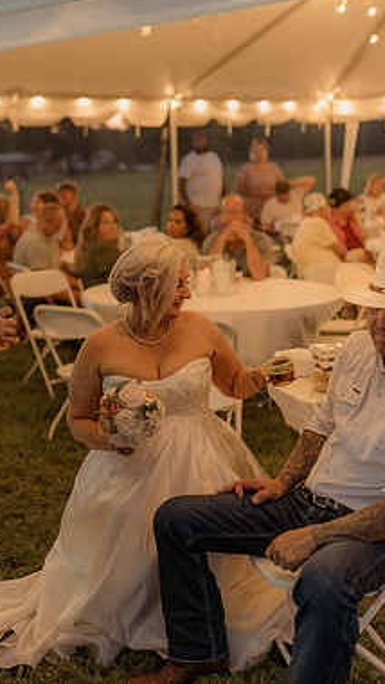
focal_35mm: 56
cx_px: 34
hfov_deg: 21.0
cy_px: 338
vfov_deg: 37.2
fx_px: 1015
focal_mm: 35
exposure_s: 1/125
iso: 800
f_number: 1.4
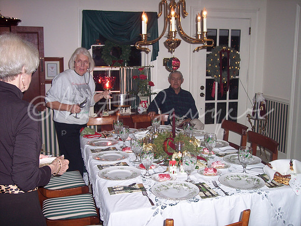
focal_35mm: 39
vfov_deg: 36.8
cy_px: 113
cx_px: 150
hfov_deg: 47.9
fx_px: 339
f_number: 2.8
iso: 100
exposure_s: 1/60
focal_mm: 8
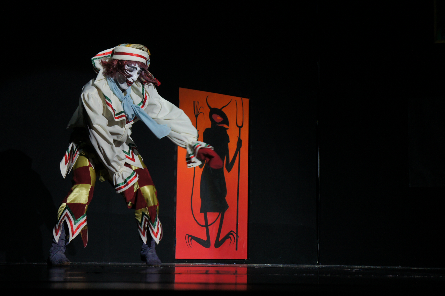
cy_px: 148
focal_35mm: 82
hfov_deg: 24.6
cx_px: 222
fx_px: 1019
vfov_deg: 16.5
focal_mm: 55
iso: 400
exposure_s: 1/100
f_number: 5.6
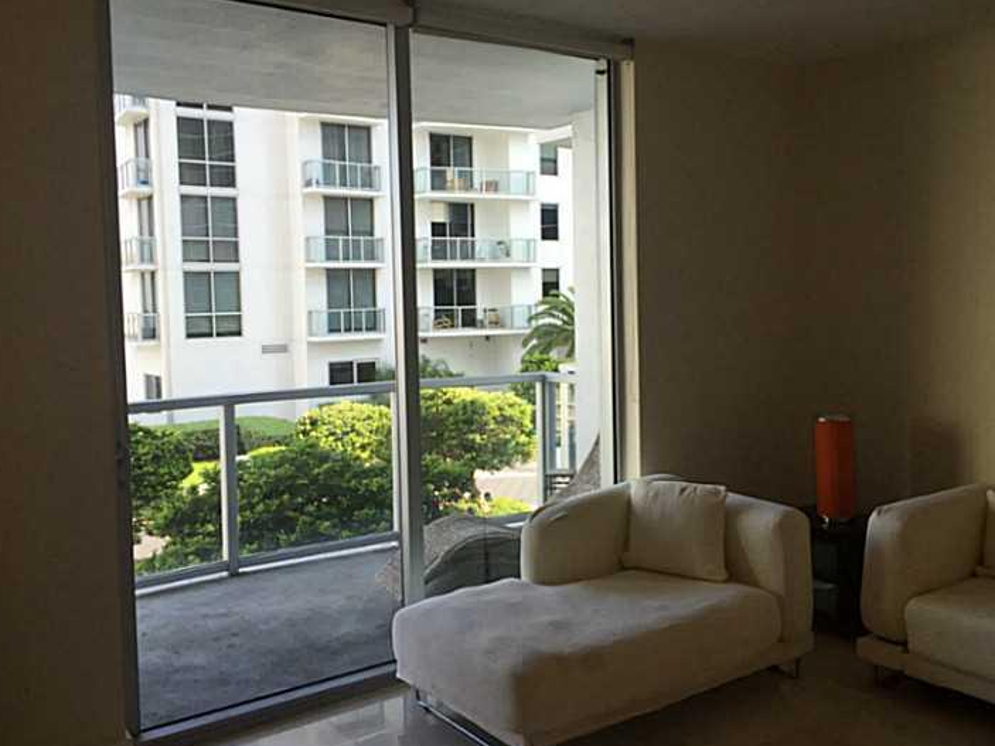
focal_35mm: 33
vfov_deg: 42.9
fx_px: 948
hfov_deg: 55.3
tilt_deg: -3.4
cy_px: 354
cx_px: 522
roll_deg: +0.8
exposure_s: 1/120
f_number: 2.2
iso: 40
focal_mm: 4.15
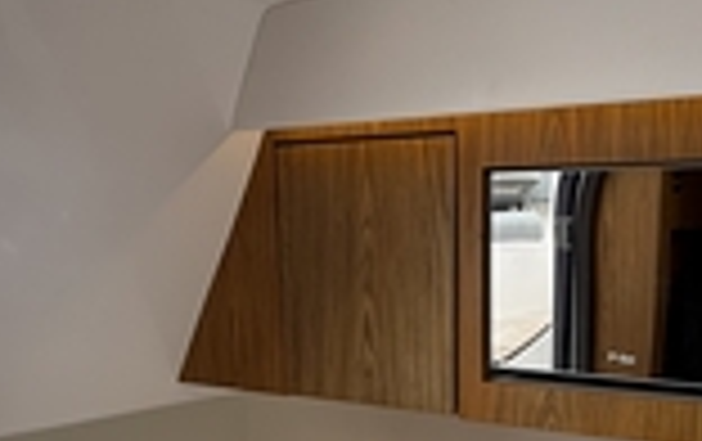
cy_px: 454
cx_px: 500
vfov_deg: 26.9
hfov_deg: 43.3
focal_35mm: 45
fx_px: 862
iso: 64
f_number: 2.2
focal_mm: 2.22
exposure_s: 1/99
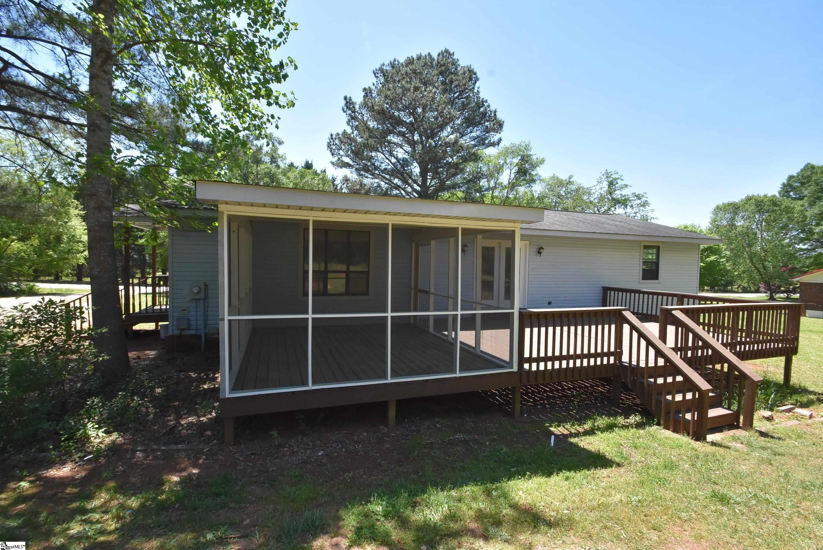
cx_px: 412
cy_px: 275
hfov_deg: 100.3
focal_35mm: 15
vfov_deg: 77.4
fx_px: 343
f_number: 11
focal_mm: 10
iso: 1000
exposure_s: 1/500
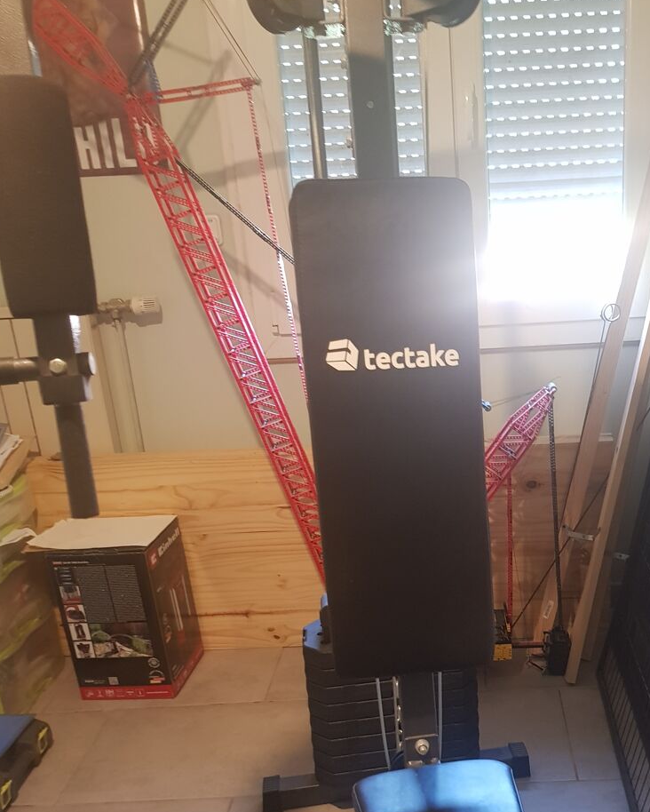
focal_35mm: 37
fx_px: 889
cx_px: 430
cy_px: 543
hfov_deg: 39.7
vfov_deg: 48.2
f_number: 1.7
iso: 200
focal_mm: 4.2
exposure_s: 1/13
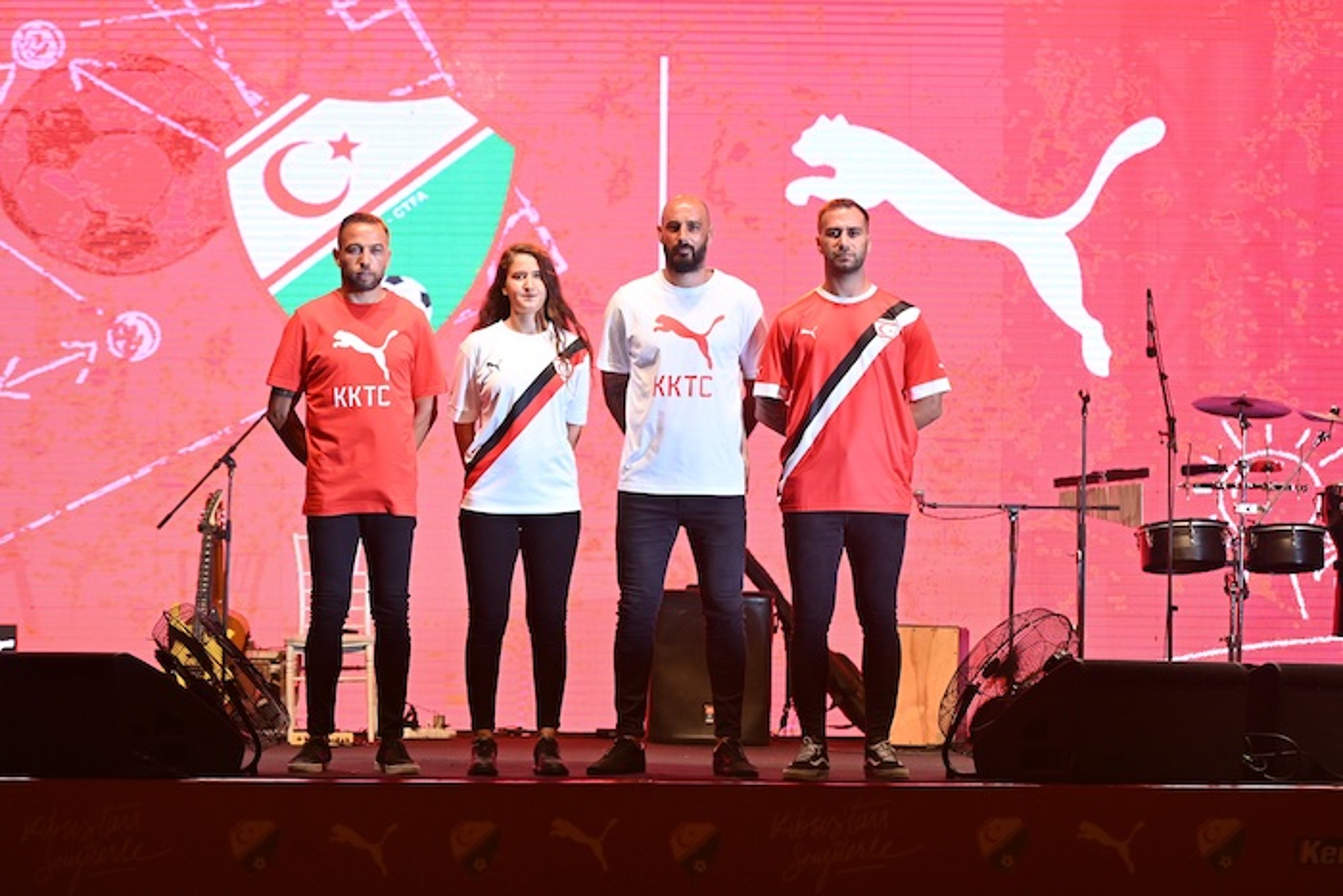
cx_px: 672
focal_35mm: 102
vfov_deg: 13.4
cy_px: 448
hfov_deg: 20.0
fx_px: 3806
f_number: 3.5
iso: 1600
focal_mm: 102
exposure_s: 1/320
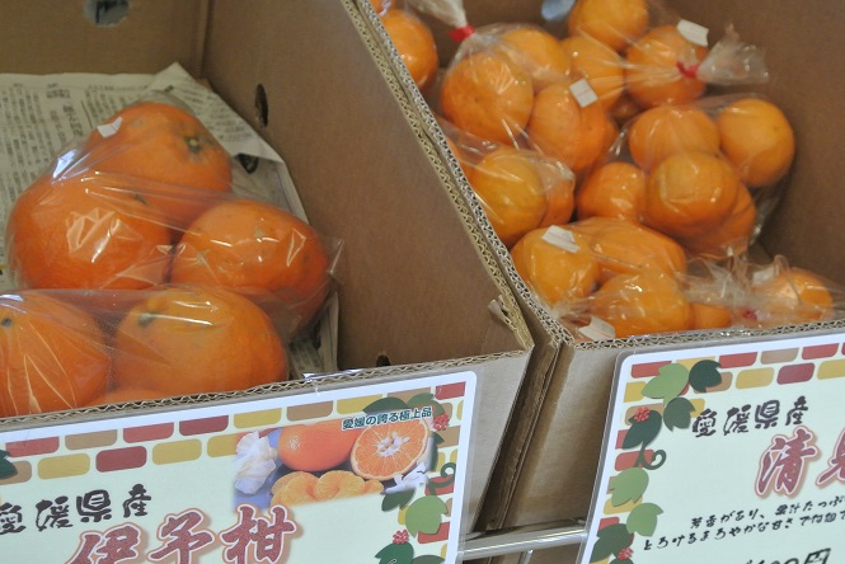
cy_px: 332
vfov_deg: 20.9
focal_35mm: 65
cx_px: 468
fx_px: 1526
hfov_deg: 30.9
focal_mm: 20.3
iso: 640
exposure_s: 1/60
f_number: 5
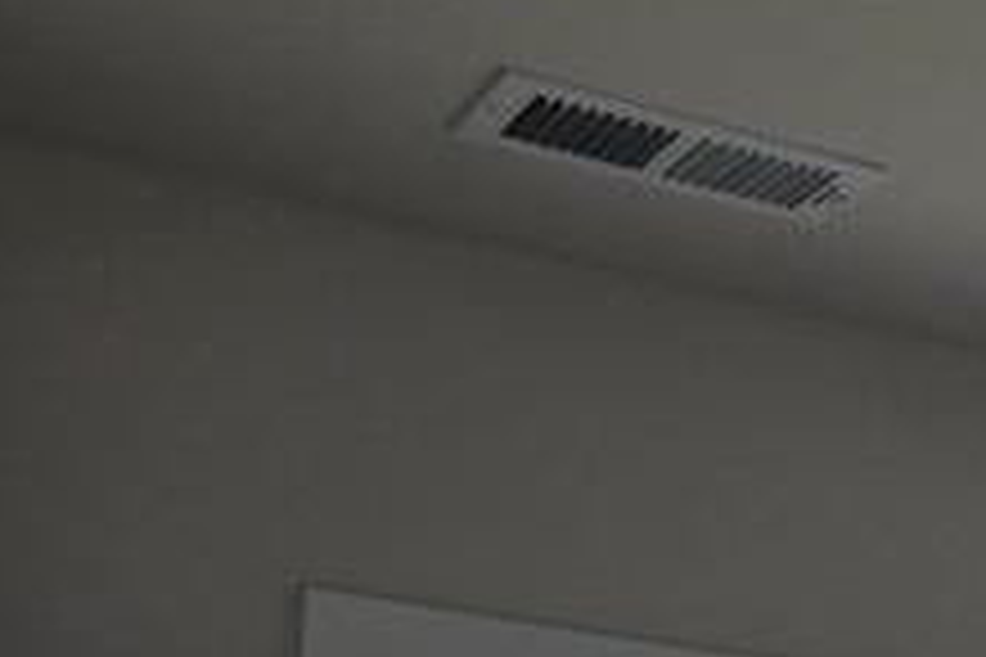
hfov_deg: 13.7
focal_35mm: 112
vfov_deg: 11.3
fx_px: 3067
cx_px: 2301
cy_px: 1242
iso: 32
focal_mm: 6.3
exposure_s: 1/180
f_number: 1.7
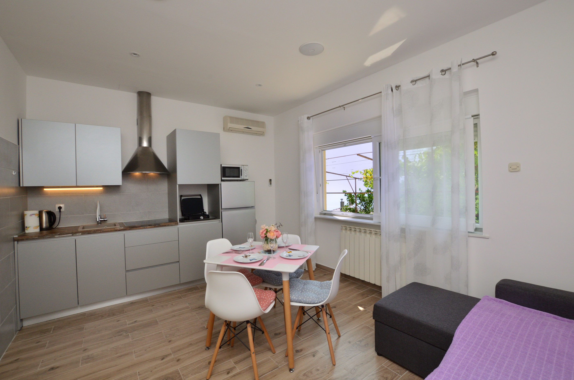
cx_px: 287
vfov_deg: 77.1
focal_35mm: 15
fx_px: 239
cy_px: 190
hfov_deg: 100.5
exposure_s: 1/200
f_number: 10
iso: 400
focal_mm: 10
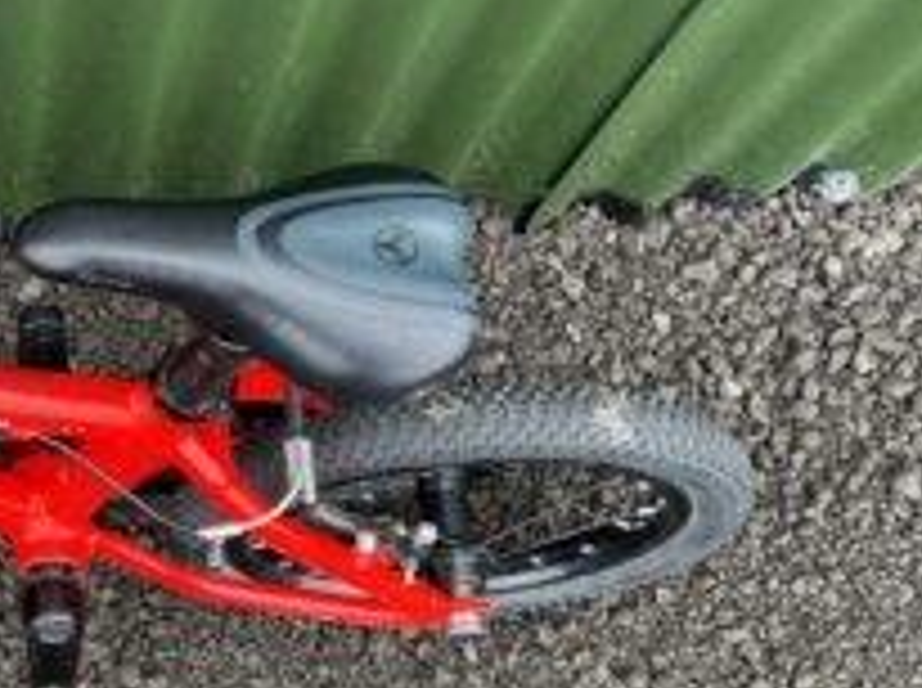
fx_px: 1622
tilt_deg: -70.9
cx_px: -54
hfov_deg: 29.1
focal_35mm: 61
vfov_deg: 24.0
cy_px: 328
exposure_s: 1/121
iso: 40
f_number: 1.6
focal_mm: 4.2
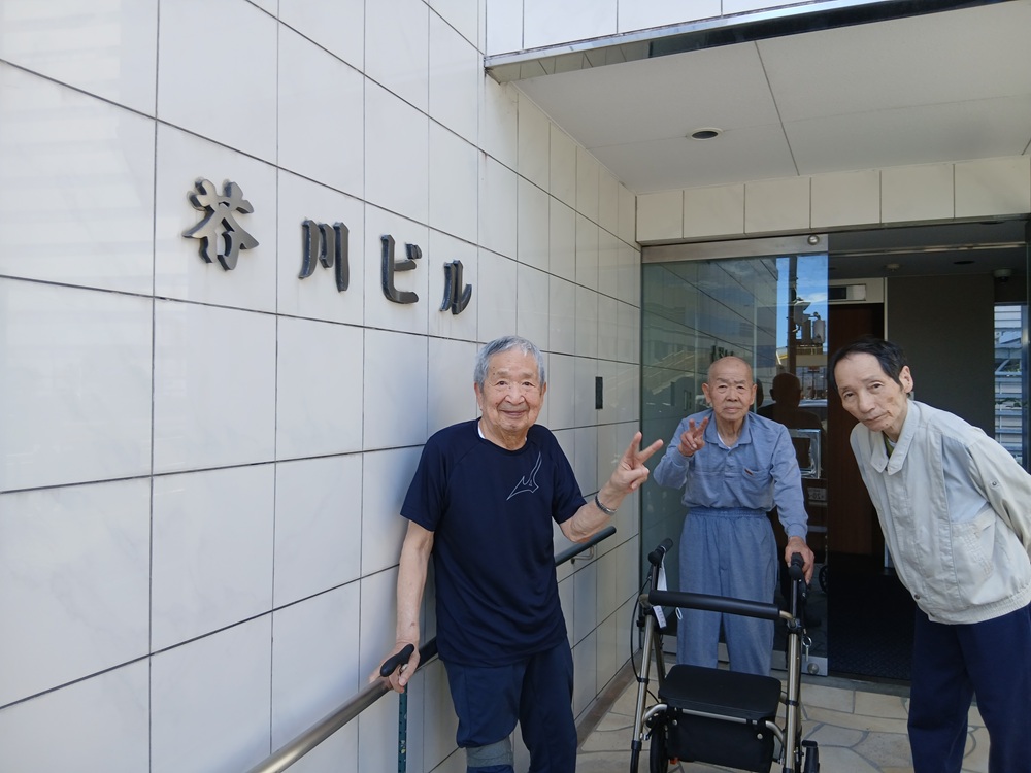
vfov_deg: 53.1
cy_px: 386
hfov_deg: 67.3
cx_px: 516
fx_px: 774
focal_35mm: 26
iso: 25
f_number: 1.8
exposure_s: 1/100
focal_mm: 3.86
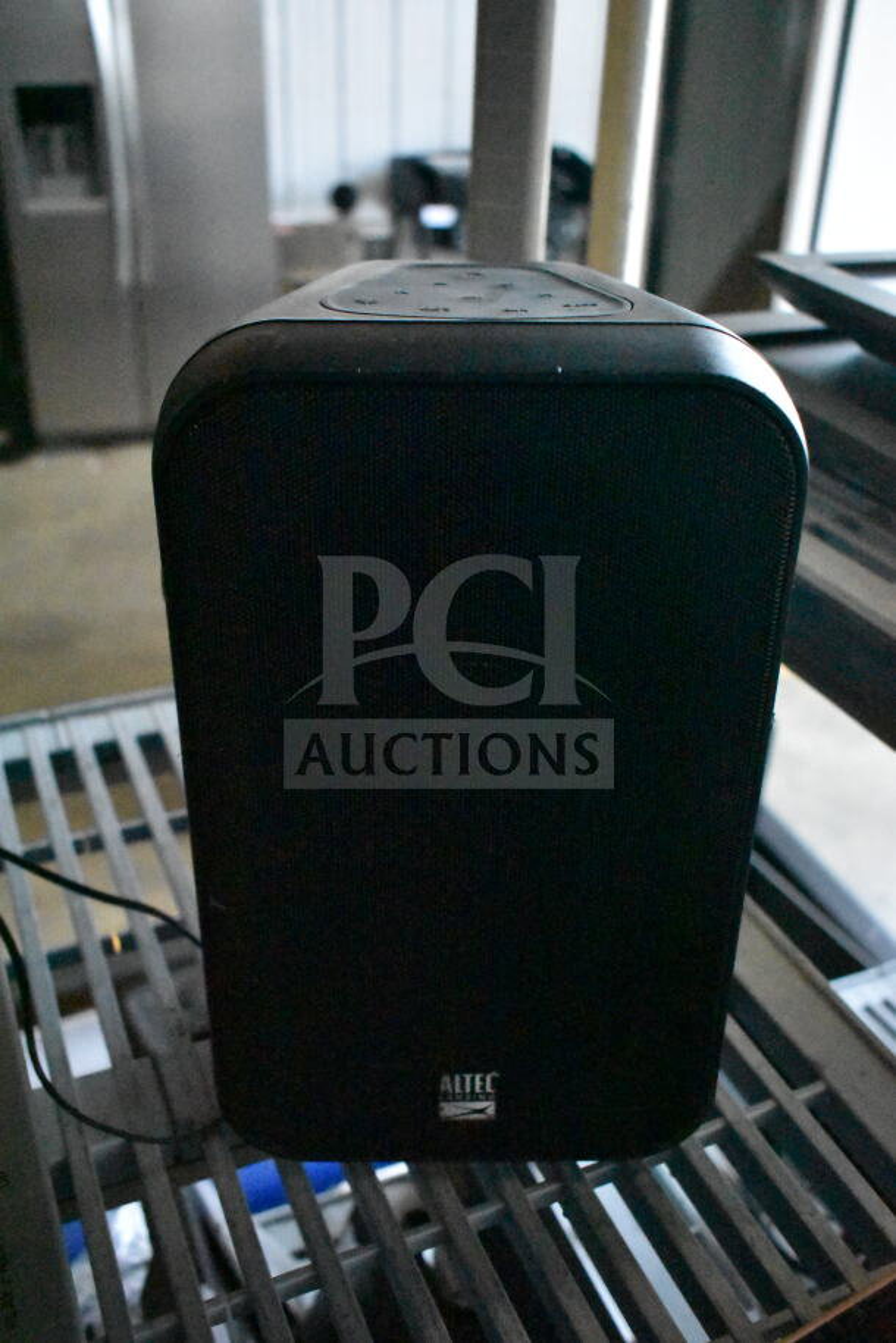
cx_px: 448
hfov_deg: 38.4
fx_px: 1287
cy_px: 672
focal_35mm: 34
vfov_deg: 55.1
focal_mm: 23
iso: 25600
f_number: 3.8
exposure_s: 1/4000
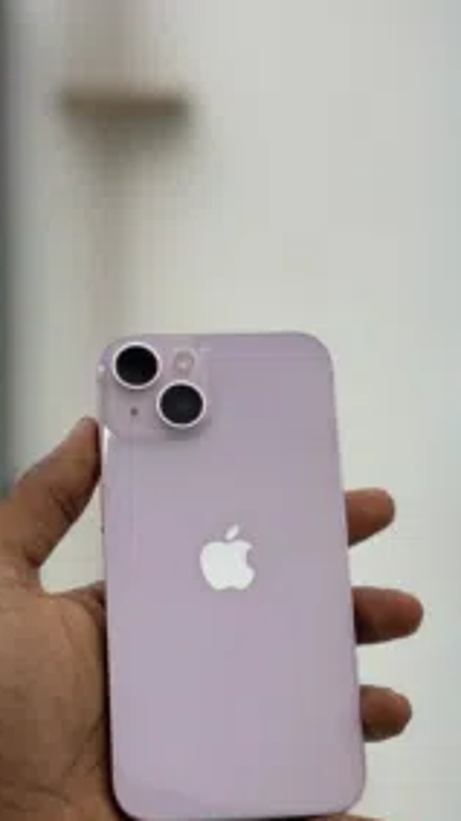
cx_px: 206
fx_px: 1610
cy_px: 534
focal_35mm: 74
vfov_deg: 28.4
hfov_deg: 16.3
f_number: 1.78
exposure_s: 1/854
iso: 64
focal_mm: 6.76
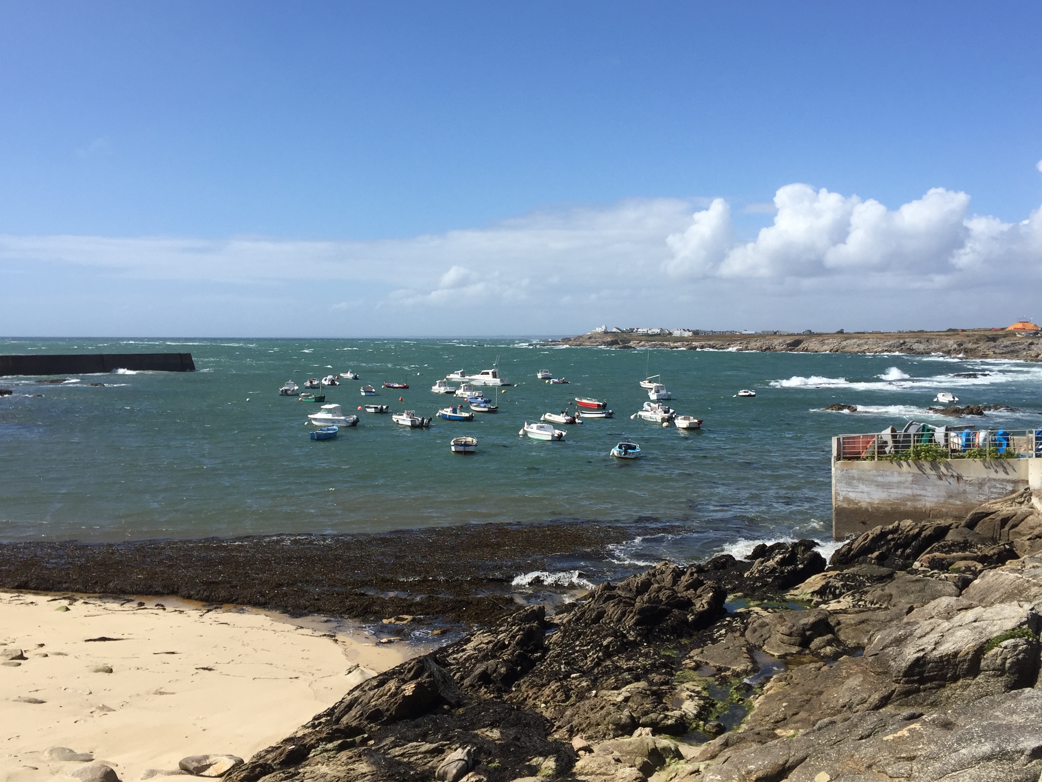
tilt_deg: +2.0
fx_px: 1023
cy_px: 329
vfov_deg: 41.7
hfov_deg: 54.0
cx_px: 518
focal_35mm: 34
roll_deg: -0.3
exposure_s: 1/2326
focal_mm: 4.15
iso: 32
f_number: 2.2
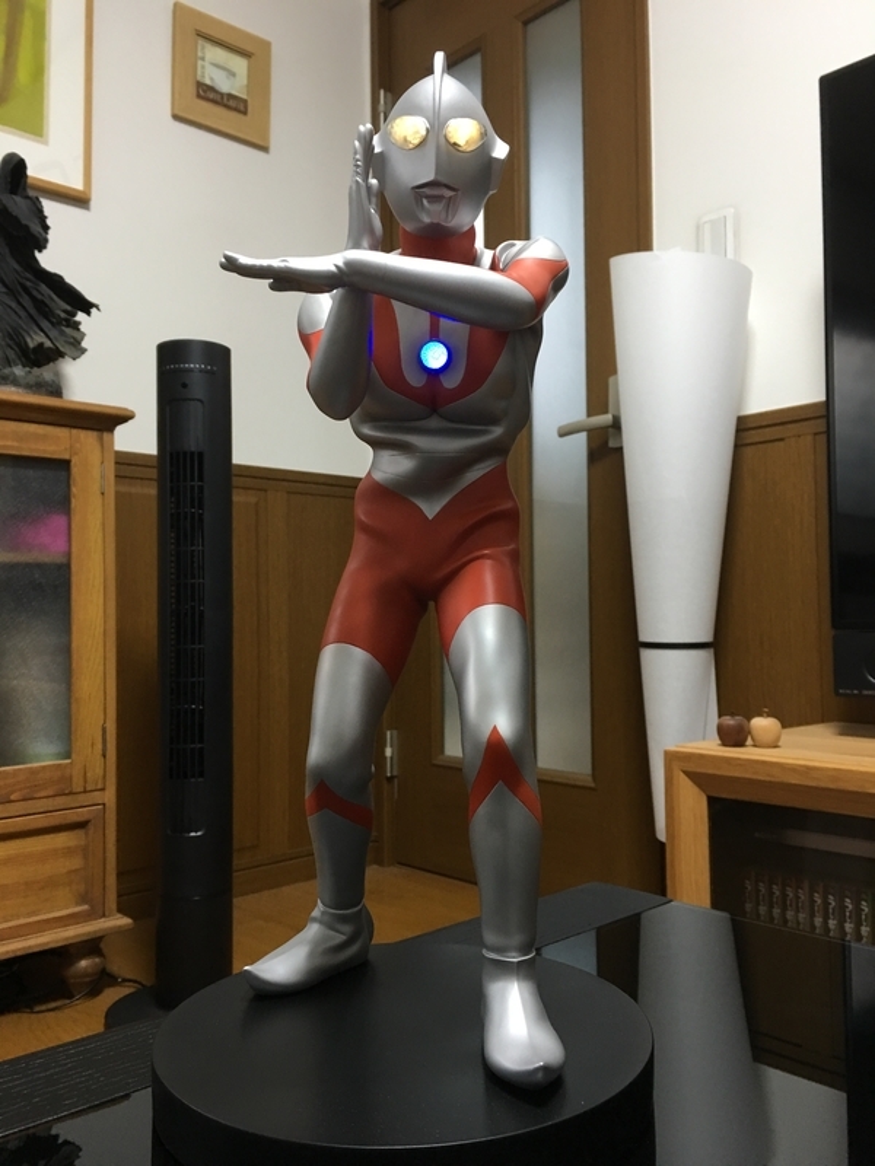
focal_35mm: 29
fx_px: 977
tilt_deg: +3.1
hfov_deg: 48.2
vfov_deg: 61.7
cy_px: 583
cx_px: 438
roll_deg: +1.1
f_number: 2.2
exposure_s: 1/15
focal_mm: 4.15
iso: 50
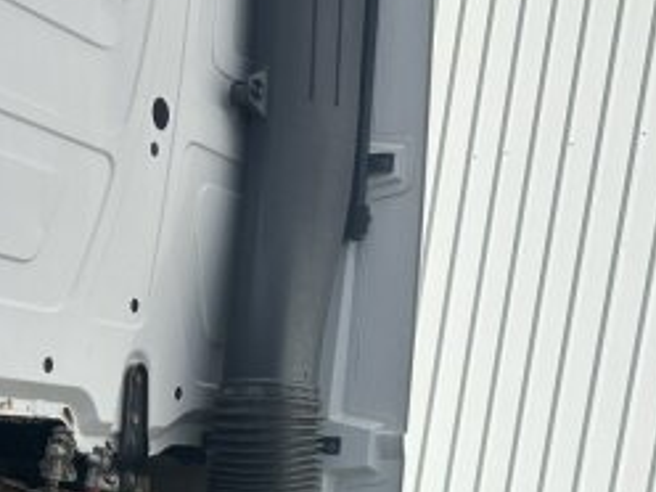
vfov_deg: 21.9
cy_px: 593
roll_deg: -7.7
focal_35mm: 62
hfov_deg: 28.3
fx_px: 1175
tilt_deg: -14.4
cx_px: -69
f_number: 1.78
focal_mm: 6.86
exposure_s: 1/5525
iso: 80
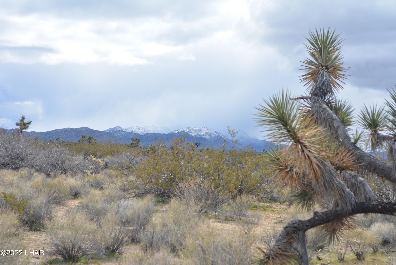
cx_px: 198
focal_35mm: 82
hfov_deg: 24.6
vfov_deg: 16.6
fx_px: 908
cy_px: 132
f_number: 8
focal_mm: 55
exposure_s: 1/250
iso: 100
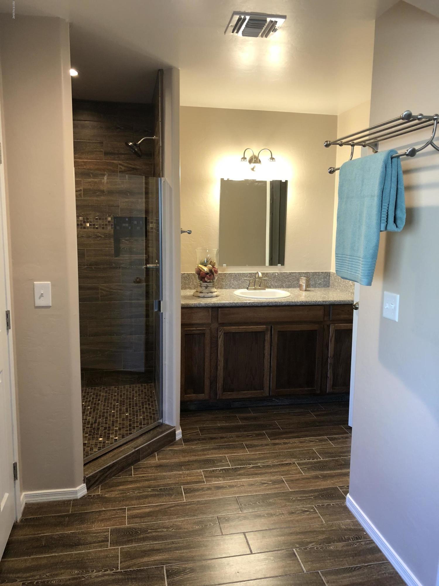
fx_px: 473
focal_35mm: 28
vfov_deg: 63.4
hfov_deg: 49.7
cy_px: 293
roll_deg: -0.7
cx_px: 220
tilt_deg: -7.5
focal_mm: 4
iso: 40
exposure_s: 1/15
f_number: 1.8
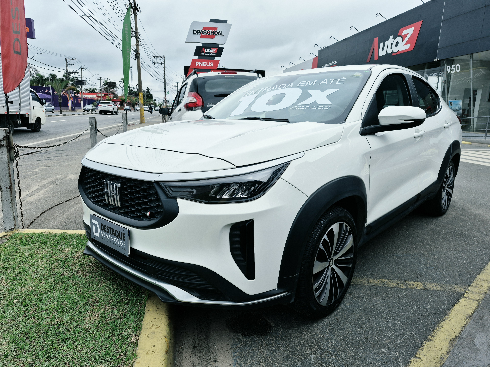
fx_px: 326
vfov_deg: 58.9
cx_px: 245
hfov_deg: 73.9
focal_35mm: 23
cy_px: 184
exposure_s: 1/1384
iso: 25
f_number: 1.8
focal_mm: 5.4
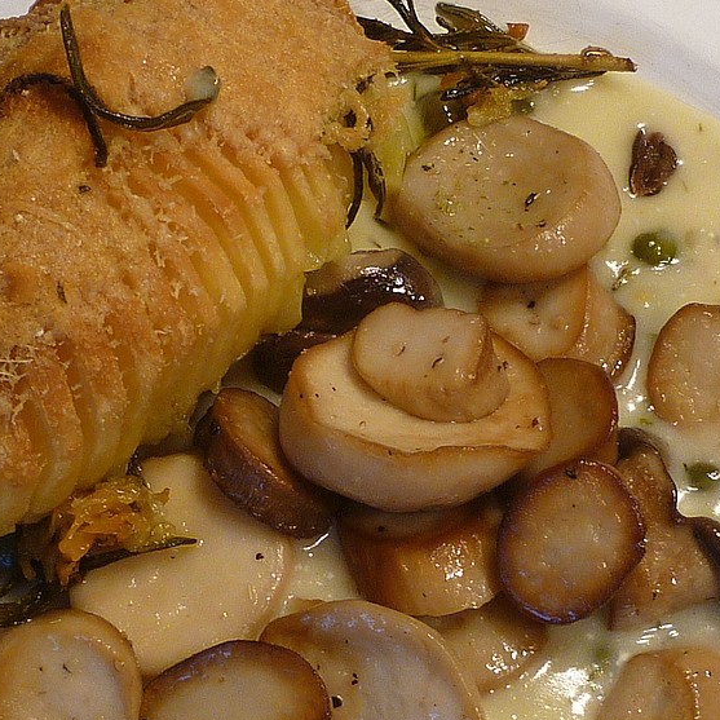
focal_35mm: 104
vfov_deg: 16.7
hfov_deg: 16.7
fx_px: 2447
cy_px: 476
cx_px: 374
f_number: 2.9
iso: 100
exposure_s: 1/30
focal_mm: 5.9
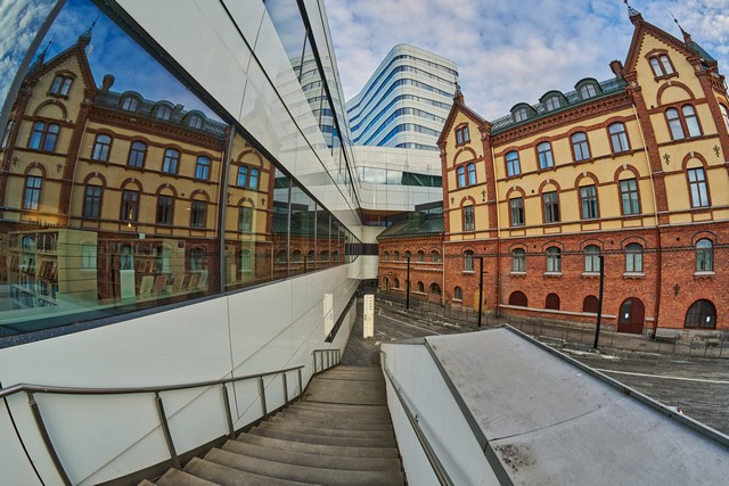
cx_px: 364
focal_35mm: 14
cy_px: 243
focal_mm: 14
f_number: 8
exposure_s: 1/80
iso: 100
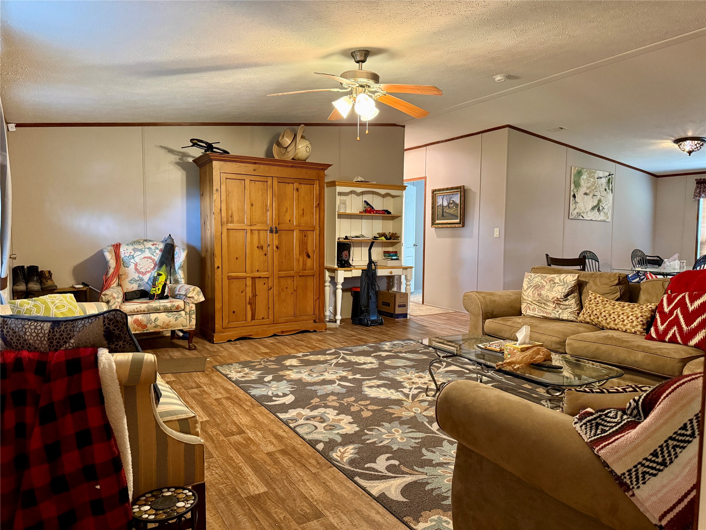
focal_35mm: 24
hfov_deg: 71.6
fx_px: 489
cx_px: 353
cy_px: 265
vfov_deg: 56.8
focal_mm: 6.76
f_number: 1.78
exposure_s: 1/60
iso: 800
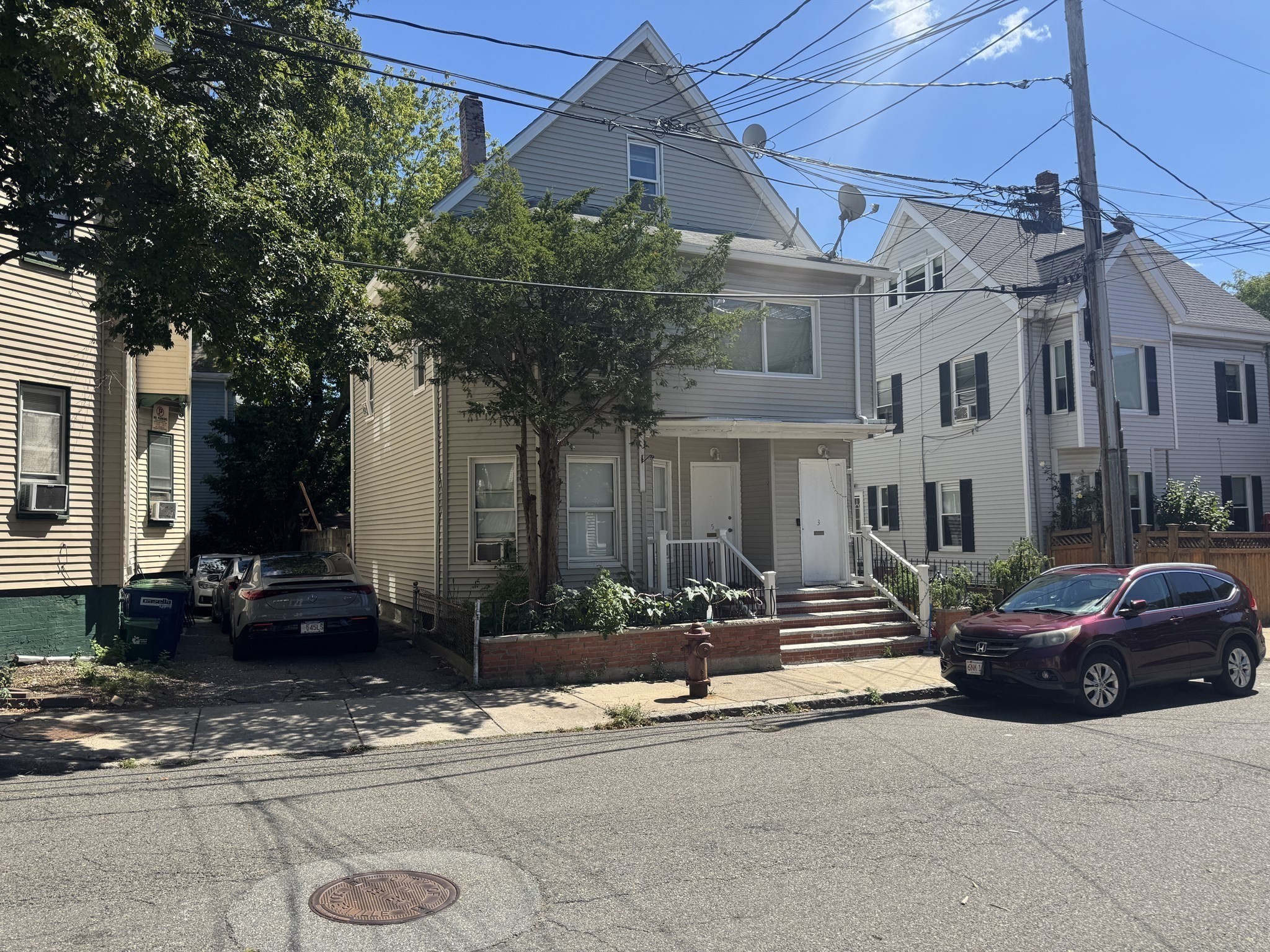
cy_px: 476
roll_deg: +1.2
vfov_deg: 56.8
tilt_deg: +2.4
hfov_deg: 71.6
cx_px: 635
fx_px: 881
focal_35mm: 24
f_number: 1.78
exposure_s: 1/3096
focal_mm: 6.76
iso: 80
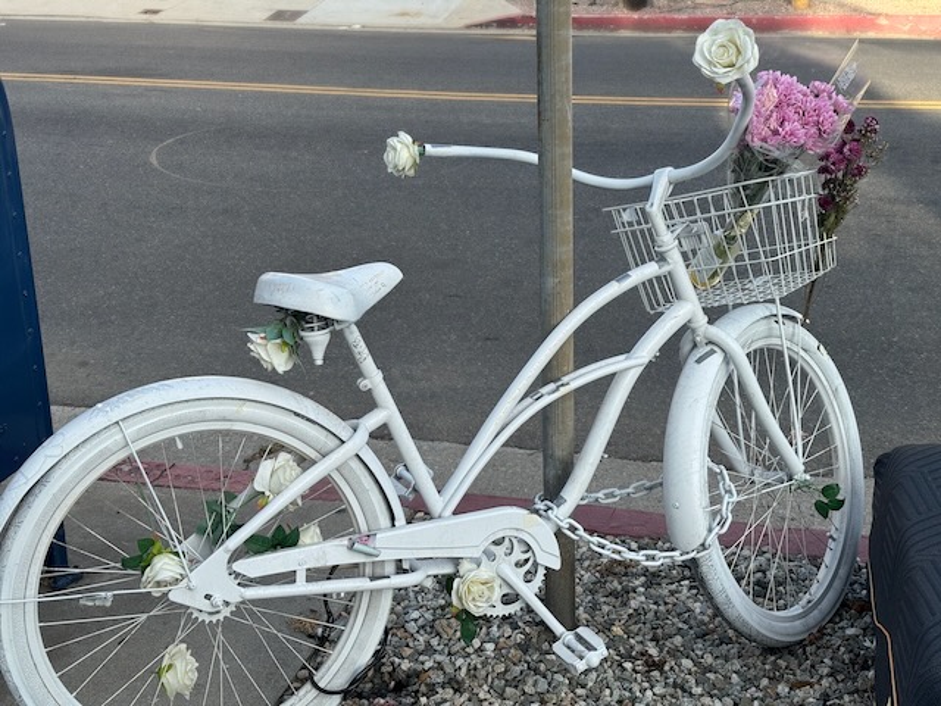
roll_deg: +1.7
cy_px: 353
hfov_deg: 39.7
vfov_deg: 30.3
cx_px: 470
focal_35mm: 48
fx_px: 1305
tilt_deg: -20.5
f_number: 1.78
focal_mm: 6.76
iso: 64
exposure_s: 1/1597
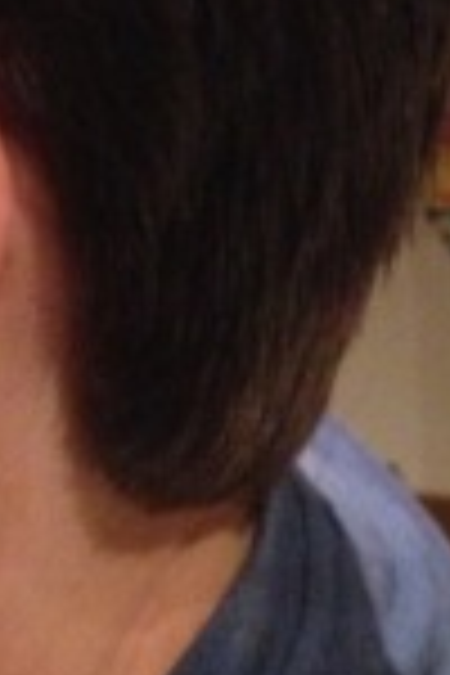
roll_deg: -7.1
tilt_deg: -18.8
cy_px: -162
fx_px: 2194
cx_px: -153
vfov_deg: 16.7
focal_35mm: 117
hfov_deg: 11.4
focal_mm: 4.12
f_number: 2.4
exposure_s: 1/15
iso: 800
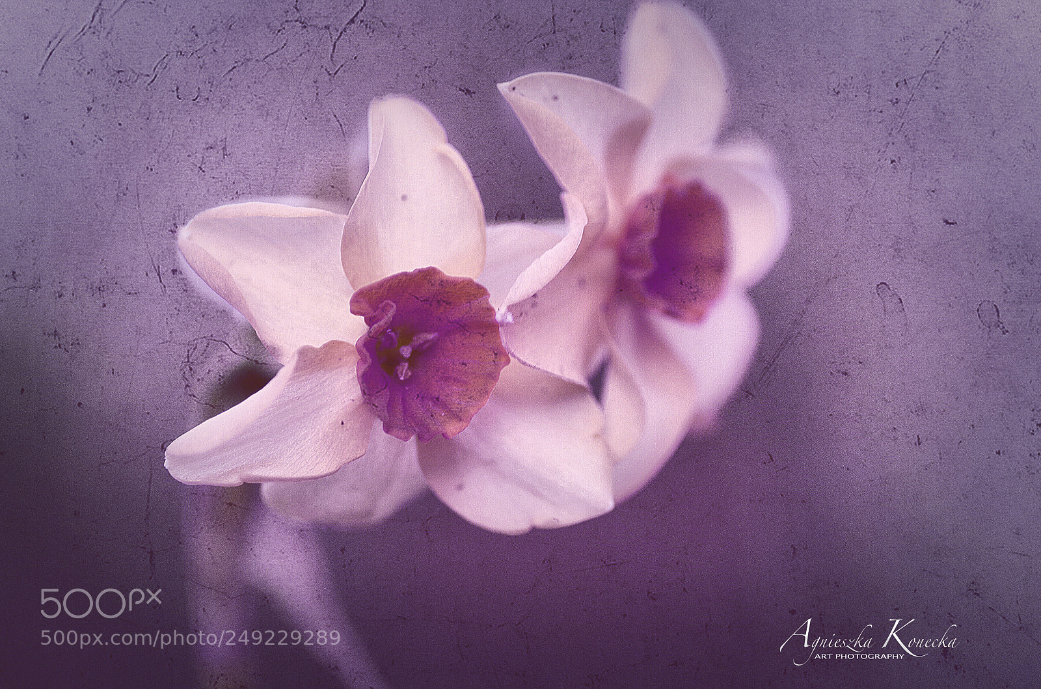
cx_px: 520
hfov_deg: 15.2
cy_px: 344
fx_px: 3895
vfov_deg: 10.1
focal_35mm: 135
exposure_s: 1/13
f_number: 2.8
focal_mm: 90
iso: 320
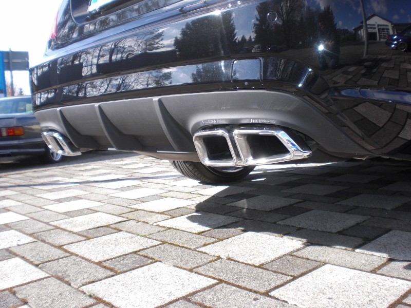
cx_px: 206
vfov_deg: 37.7
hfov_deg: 49.0
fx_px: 451
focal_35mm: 38
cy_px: 154
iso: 64
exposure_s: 1/250
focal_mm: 6.3
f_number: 3.1
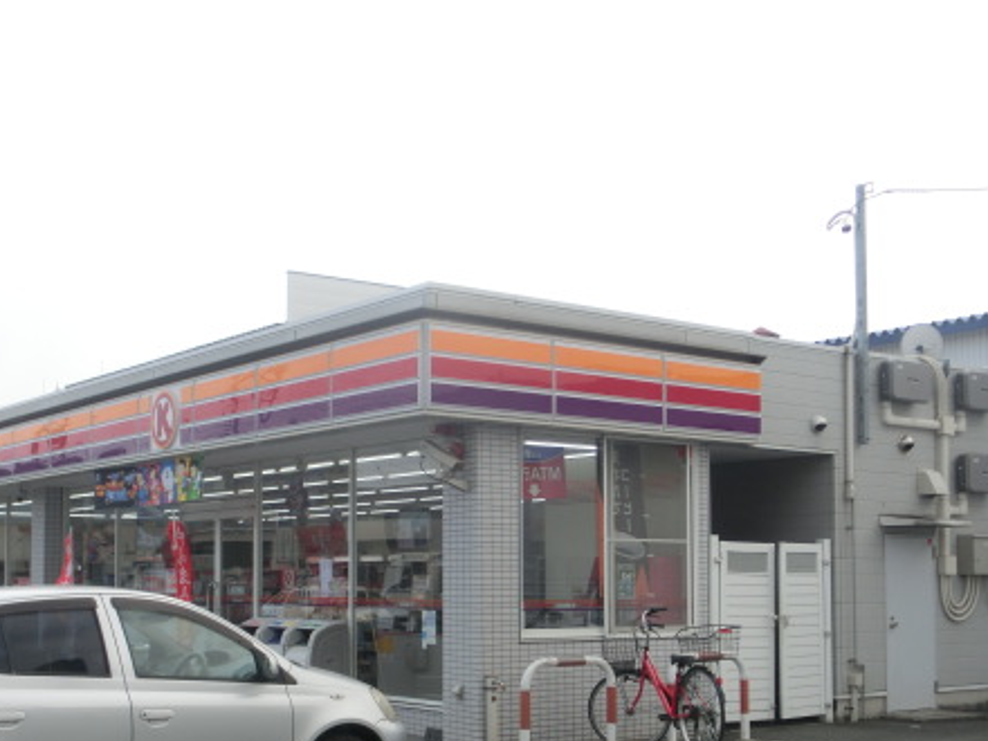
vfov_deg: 30.0
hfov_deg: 39.4
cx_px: 384
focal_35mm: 48
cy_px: 503
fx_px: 1370
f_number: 3.7
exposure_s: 1/400
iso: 80
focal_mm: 5.93
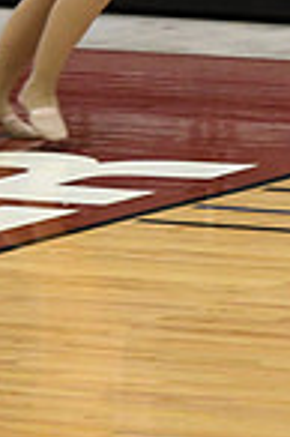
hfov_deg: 1.6
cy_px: -121
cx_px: 831
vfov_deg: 2.5
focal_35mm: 836
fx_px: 10125
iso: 3200
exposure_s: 1/400
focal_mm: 140
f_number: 2.8
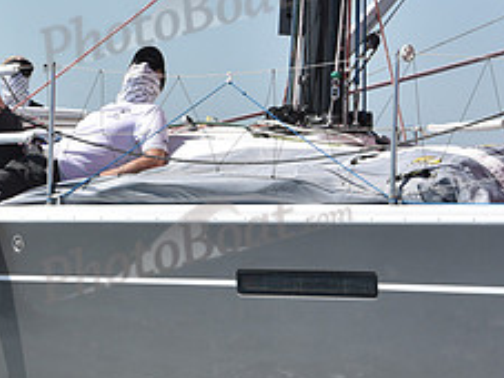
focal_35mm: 357
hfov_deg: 5.5
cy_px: 161
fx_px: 5195
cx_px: -73
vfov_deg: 4.2
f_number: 9
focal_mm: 145
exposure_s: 1/1250
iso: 320
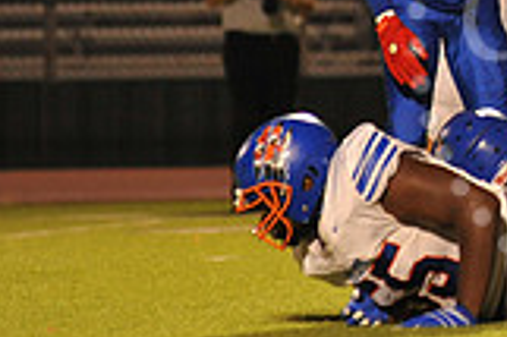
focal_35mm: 721
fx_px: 10144
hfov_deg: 2.9
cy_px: 28
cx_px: 709
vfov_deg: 1.9
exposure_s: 1/250
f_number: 4
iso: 2000
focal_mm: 200
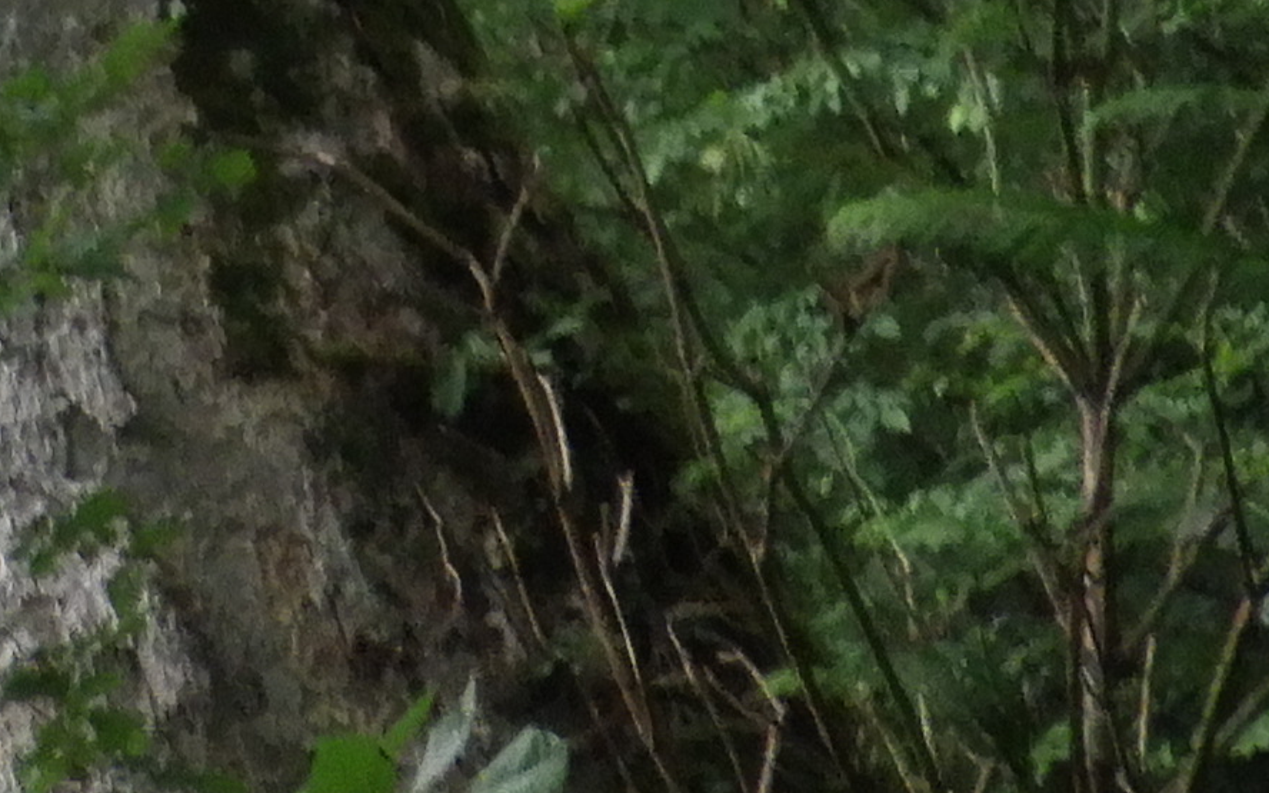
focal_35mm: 260
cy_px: -657
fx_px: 8992
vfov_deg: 5.0
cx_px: -272
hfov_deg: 8.0
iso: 250
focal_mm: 7.5
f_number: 4.2
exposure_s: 1/60
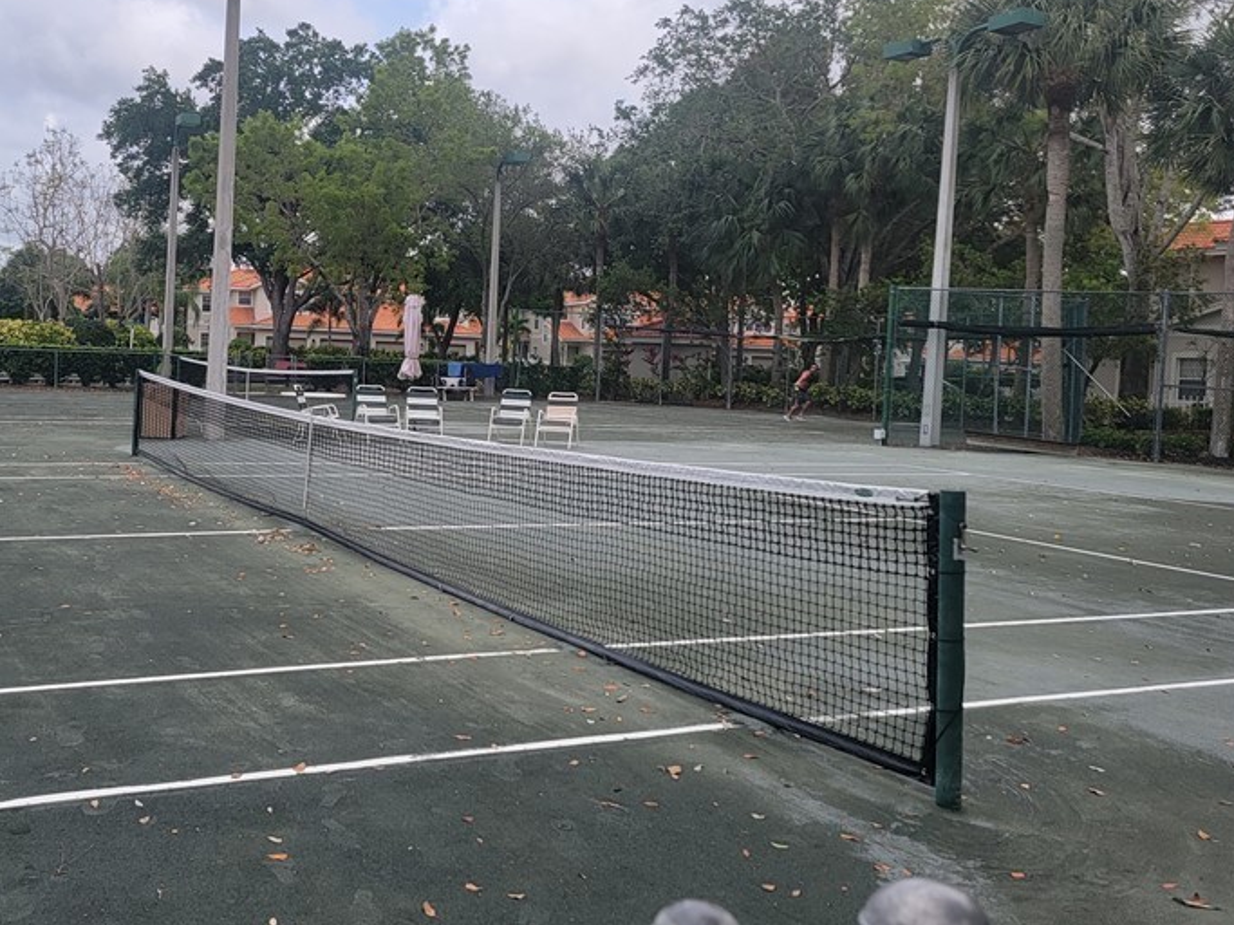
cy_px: 378
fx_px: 1283
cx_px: 390
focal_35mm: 36
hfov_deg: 50.2
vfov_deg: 39.5
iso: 16
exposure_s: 1/1019
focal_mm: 6.7
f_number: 1.8
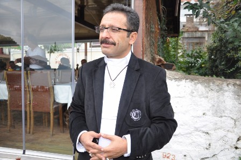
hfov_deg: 57.3
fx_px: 221
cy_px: 80
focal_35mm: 33
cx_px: 120
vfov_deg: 39.9
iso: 200
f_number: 7.1
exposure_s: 1/200
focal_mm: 22
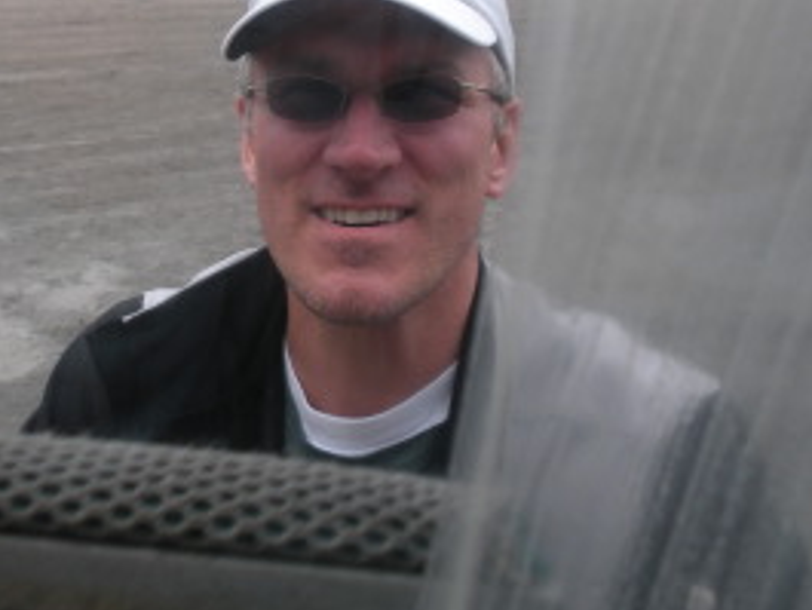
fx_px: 1455
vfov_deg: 23.4
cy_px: 153
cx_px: 245
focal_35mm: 62
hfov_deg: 30.8
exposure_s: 1/270
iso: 64
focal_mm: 6.3
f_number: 3.5
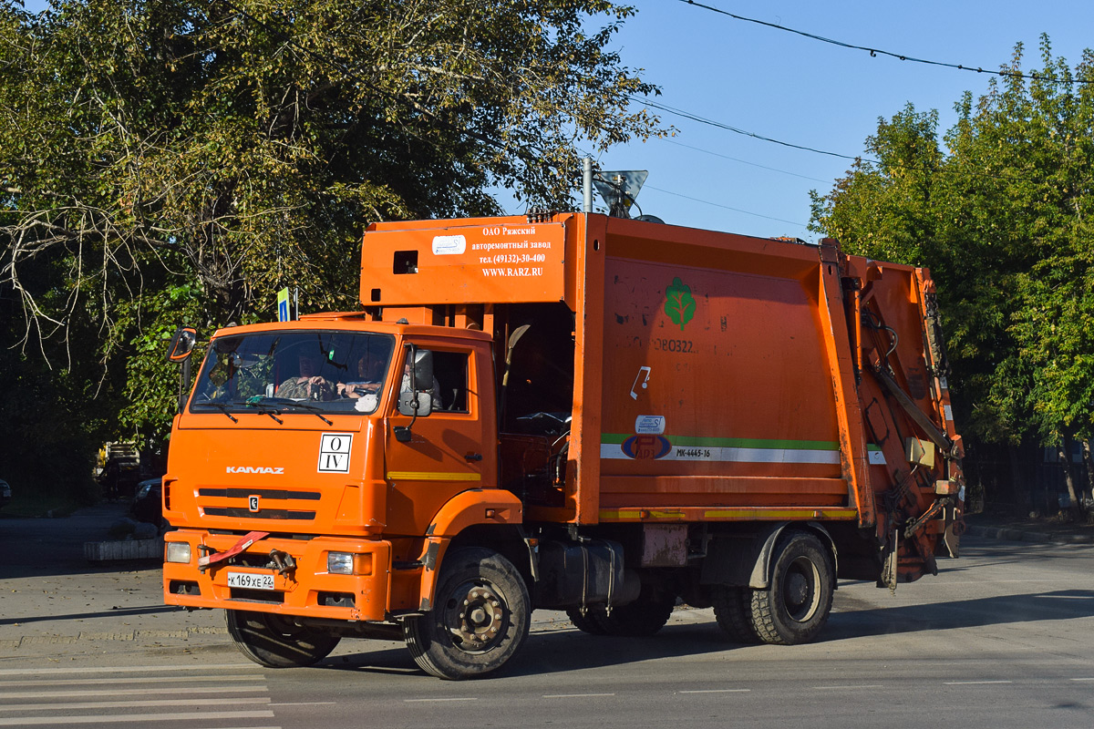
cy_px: 364
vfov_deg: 22.6
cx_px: 547
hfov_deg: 33.4
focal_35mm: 60
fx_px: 1823
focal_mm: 40
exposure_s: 1/1250
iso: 200
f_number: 7.1
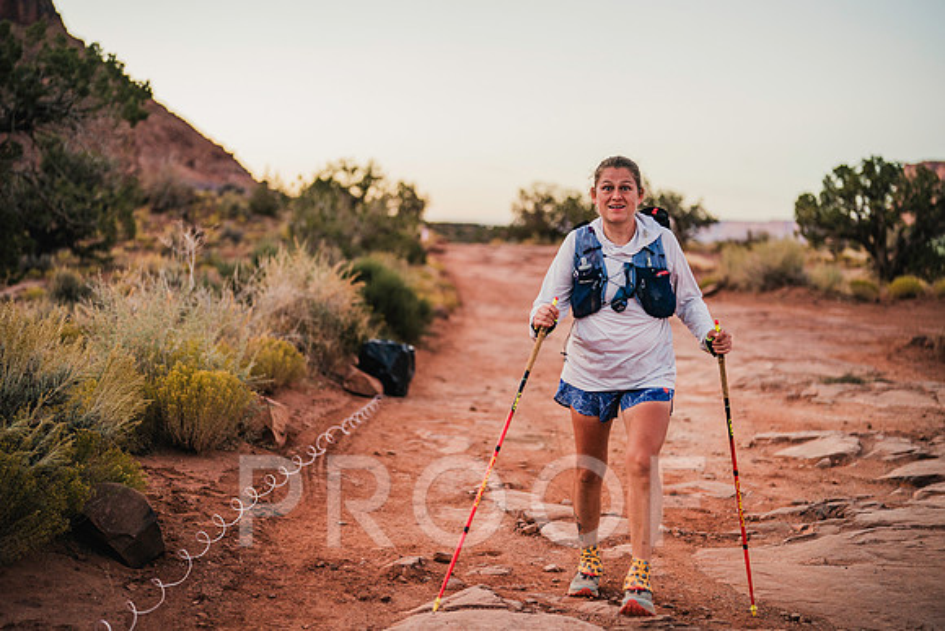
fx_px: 1313
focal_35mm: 50
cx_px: 472
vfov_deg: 27.0
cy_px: 316
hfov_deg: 39.6
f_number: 1.4
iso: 640
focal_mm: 50
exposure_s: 1/160
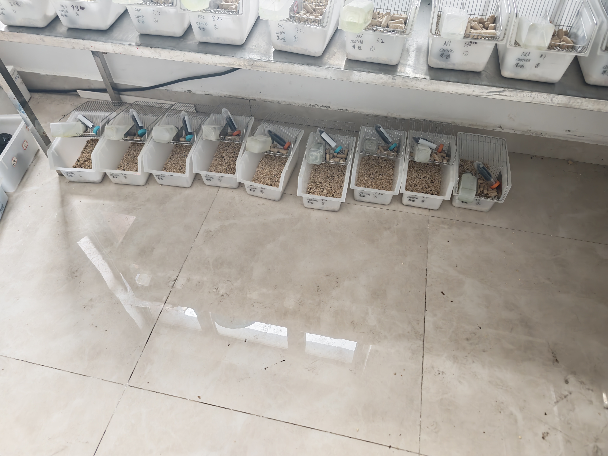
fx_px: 404
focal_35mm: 23
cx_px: 304
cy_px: 228
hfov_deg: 73.9
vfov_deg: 58.9
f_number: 1.6
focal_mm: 6.55
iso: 500
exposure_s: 1/100
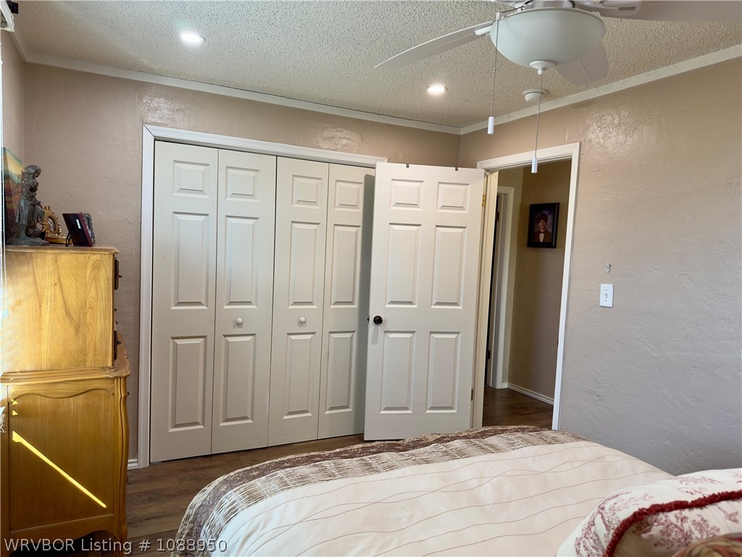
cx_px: 371
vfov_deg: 56.8
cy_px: 278
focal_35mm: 24
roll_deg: -2.2
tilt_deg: -3.6
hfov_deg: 71.6
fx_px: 514
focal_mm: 6.86
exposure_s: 1/60
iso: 80
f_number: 1.78
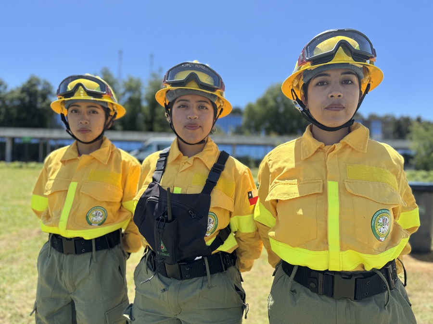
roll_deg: -0.6
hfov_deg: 71.6
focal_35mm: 24
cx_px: 216
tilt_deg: +1.4
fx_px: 300
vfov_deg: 56.8
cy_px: 162
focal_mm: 6.76
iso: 80
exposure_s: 1/2041
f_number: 1.78
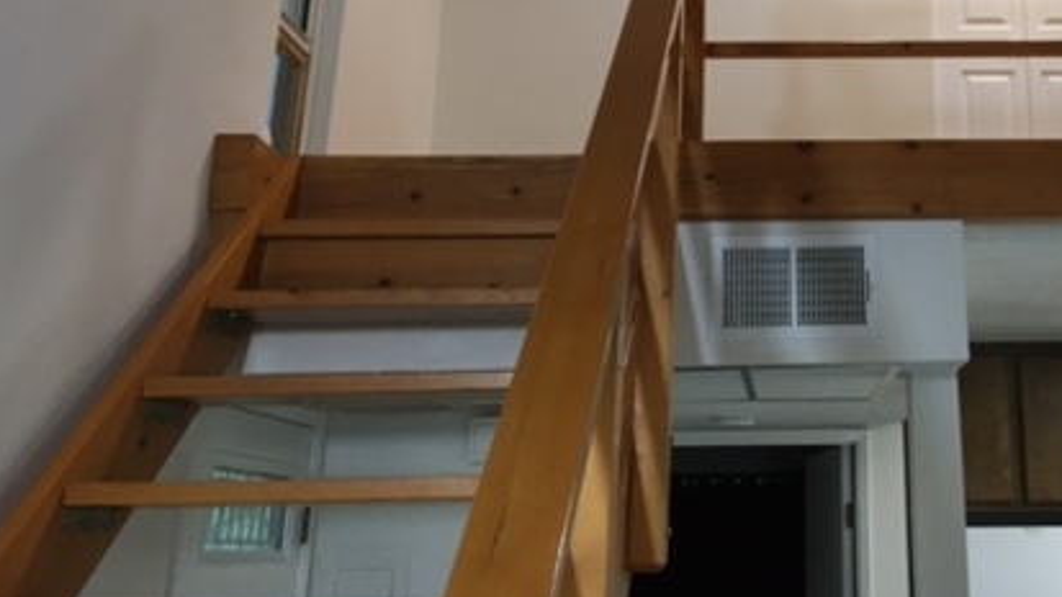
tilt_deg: +21.3
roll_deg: +1.1
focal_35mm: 51
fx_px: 1436
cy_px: -3
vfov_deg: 22.5
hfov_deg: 39.1
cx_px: 837
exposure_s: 1/30
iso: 80
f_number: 2.2
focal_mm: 4.15
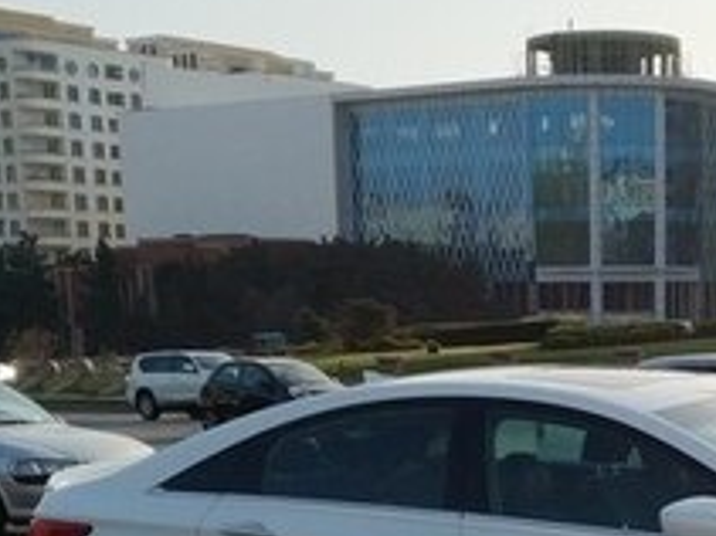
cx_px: 621
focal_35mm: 100
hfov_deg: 19.4
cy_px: 707
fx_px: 2067
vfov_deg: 14.2
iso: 277
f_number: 2
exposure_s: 1/2880
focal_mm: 4.5
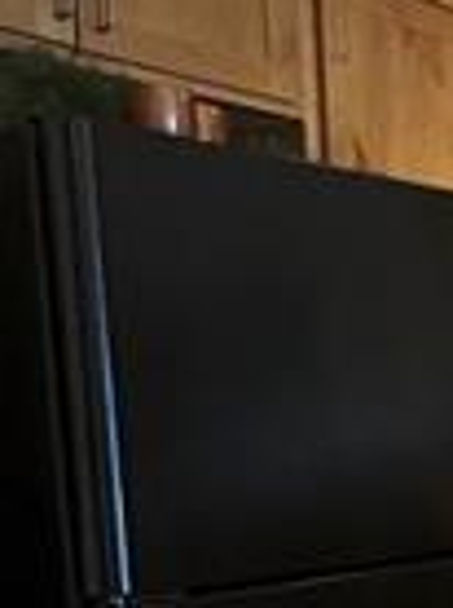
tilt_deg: -5.8
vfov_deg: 24.4
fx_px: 1365
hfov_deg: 14.2
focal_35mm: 78
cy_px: 546
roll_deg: -0.5
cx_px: 1018
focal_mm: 2.22
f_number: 2.2
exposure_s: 1/60
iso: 400
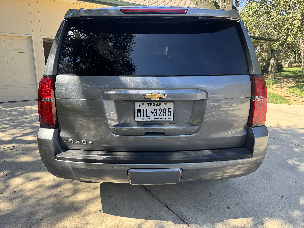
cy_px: 114
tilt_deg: -12.7
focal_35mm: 24
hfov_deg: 71.6
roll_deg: +0.6
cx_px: 152
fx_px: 211
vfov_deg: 56.8
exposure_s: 1/739
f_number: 1.78
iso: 80
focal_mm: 6.76
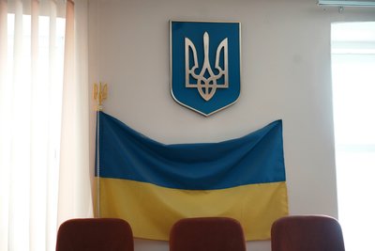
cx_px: 188
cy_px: 126
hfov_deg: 29.6
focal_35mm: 68
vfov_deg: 20.0
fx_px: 709
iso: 1600
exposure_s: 1/125
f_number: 3.5
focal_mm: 68
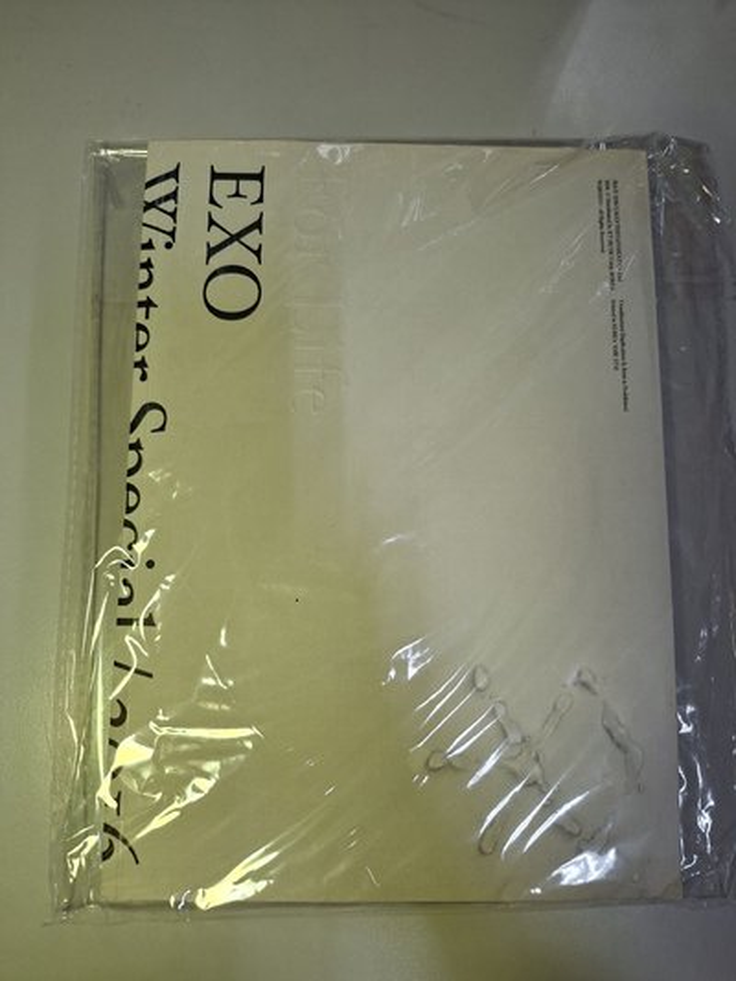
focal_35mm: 23
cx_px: 368
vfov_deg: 73.9
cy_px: 490
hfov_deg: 58.9
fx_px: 652
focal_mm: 5.54
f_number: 1.8
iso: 250
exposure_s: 1/120
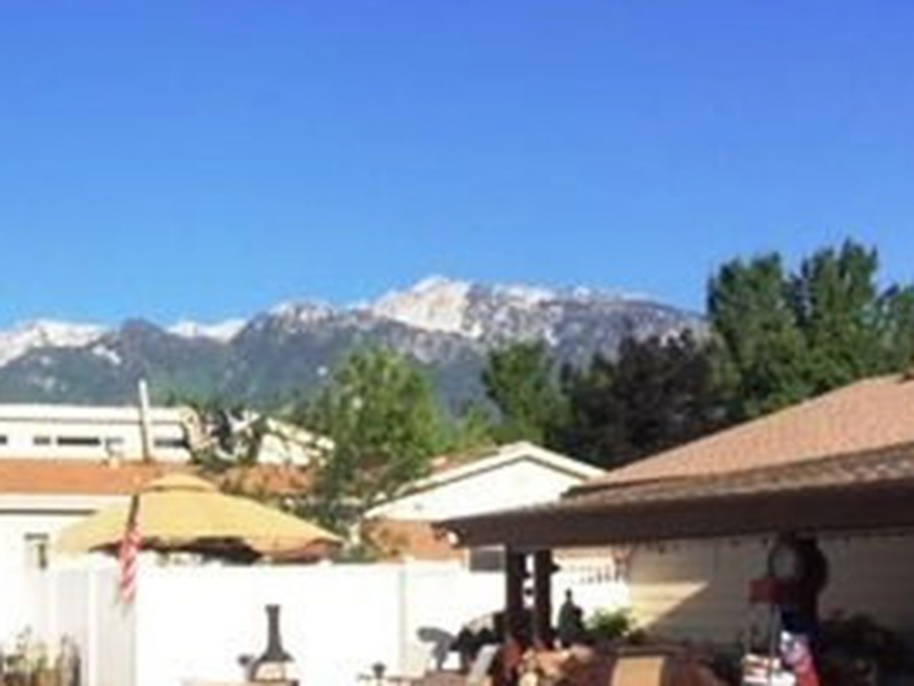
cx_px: 88
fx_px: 1823
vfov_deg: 20.9
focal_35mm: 69
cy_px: 604
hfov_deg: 27.1
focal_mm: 4.15
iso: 32
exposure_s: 1/1980
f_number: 2.2
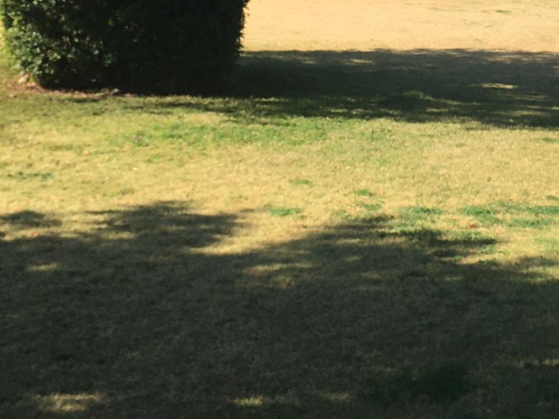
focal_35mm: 88
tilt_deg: -4.3
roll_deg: -2.4
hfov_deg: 21.9
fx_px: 1421
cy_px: -16
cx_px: 471
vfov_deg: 16.4
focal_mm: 4.15
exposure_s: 1/1040
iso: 25
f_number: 2.2
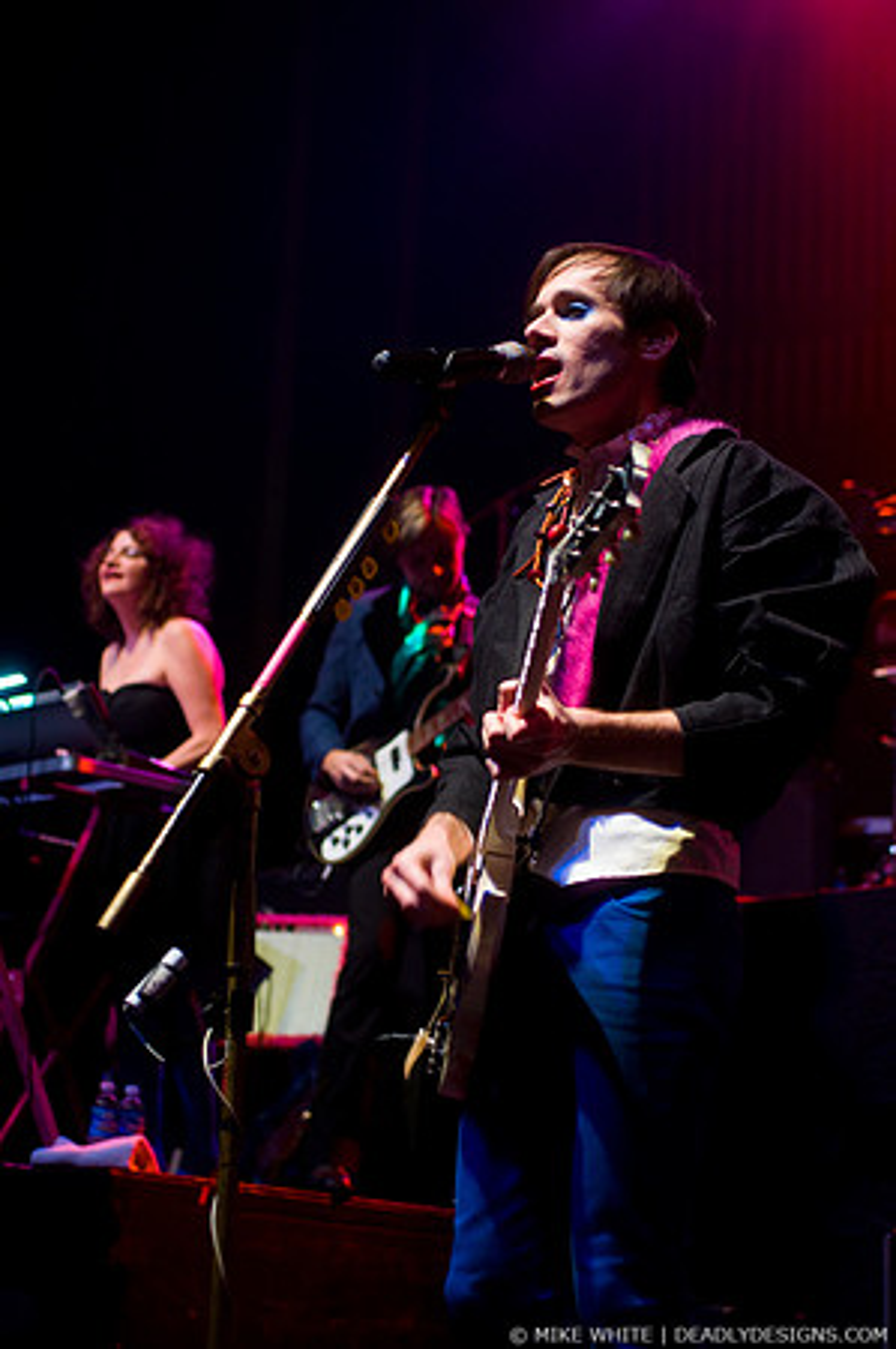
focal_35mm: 78
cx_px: 448
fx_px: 2919
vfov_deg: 26.0
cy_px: 674
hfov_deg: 17.5
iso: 640
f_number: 2.8
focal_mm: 52
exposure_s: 1/125
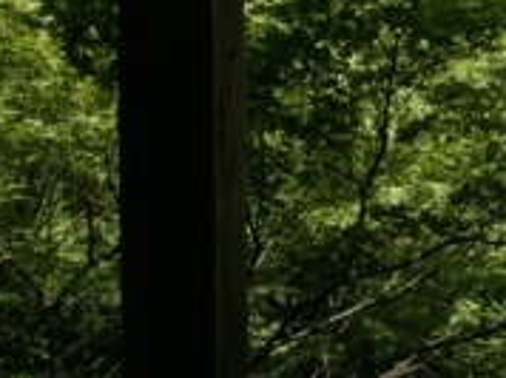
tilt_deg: -1.3
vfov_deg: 14.9
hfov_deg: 17.8
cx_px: 773
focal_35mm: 98
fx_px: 1431
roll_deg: -0.5
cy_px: 20
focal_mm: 4.15
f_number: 2.2
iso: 32
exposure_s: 1/2326
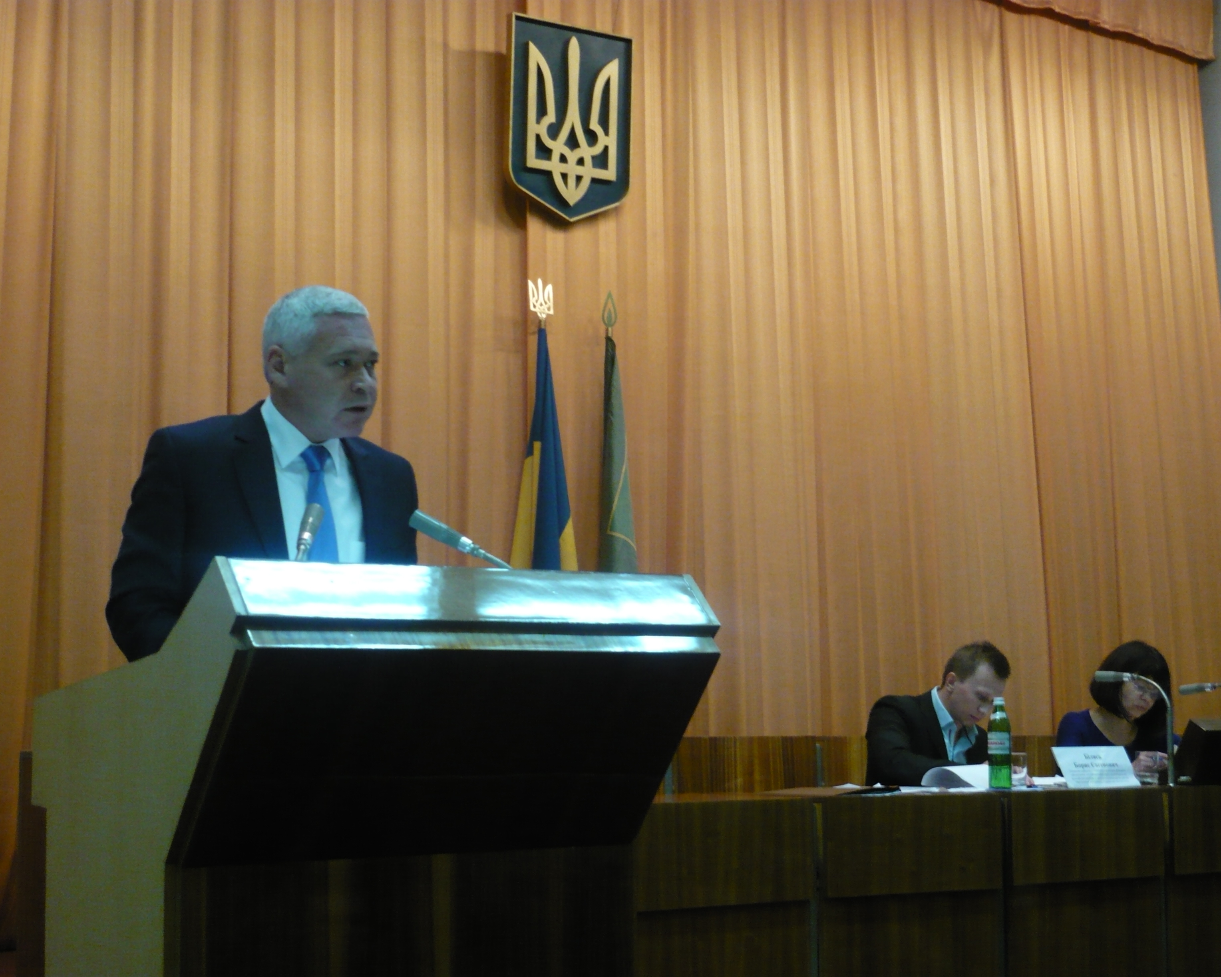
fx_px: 1771
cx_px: 634
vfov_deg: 30.8
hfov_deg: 38.0
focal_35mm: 49
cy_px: 488
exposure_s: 1/20
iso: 400
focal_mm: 7.8
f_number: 3.1
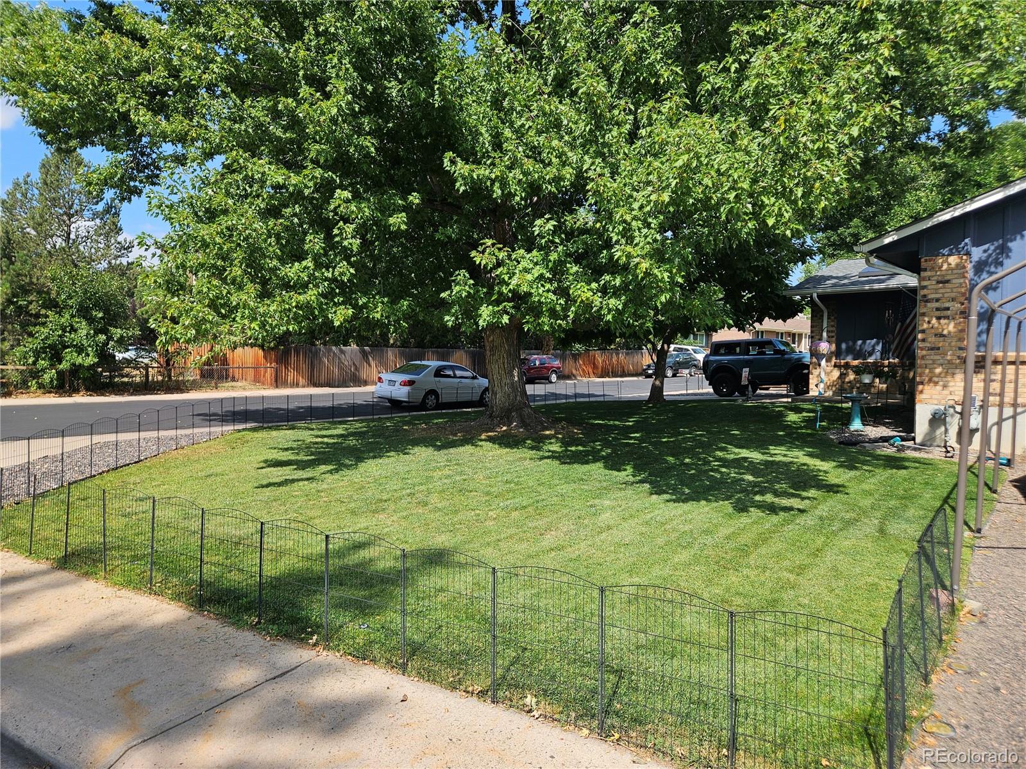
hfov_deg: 73.9
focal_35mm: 23
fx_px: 682
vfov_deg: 58.9
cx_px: 513
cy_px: 384
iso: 25
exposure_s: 1/1117
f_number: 1.8
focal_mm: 5.4
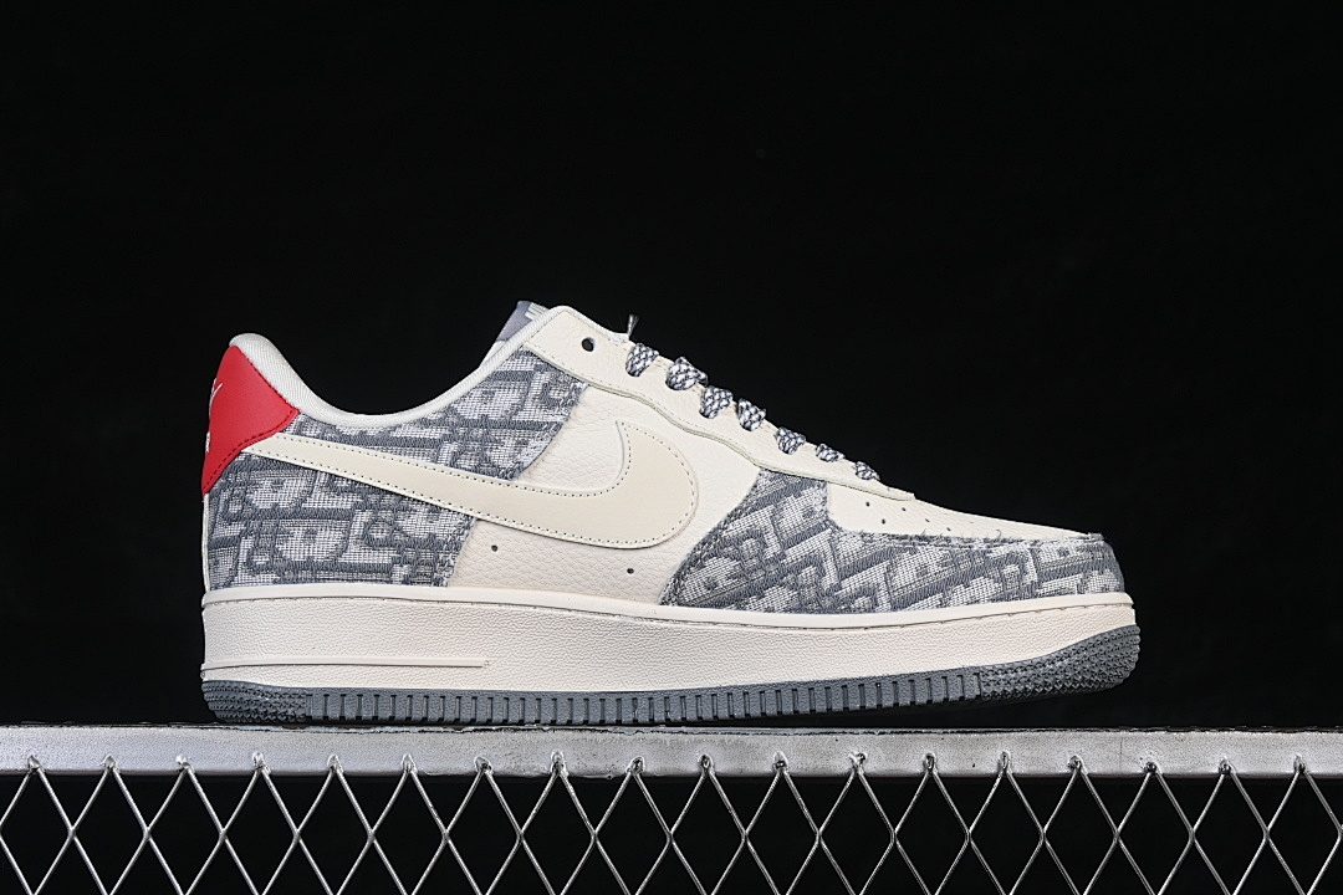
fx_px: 2798
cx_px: 672
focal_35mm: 75
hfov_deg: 27.0
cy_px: 448
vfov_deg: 18.2
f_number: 8
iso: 160
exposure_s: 1/80
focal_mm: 50
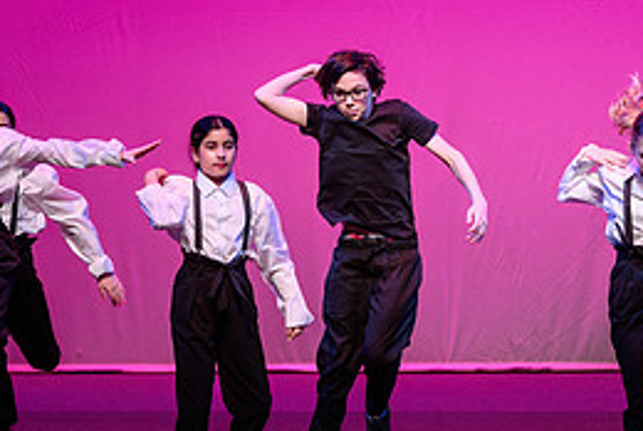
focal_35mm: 258
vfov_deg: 5.3
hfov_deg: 8.0
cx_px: 529
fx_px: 4613
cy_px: 155
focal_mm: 112
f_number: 2.8
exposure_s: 1/500
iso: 800
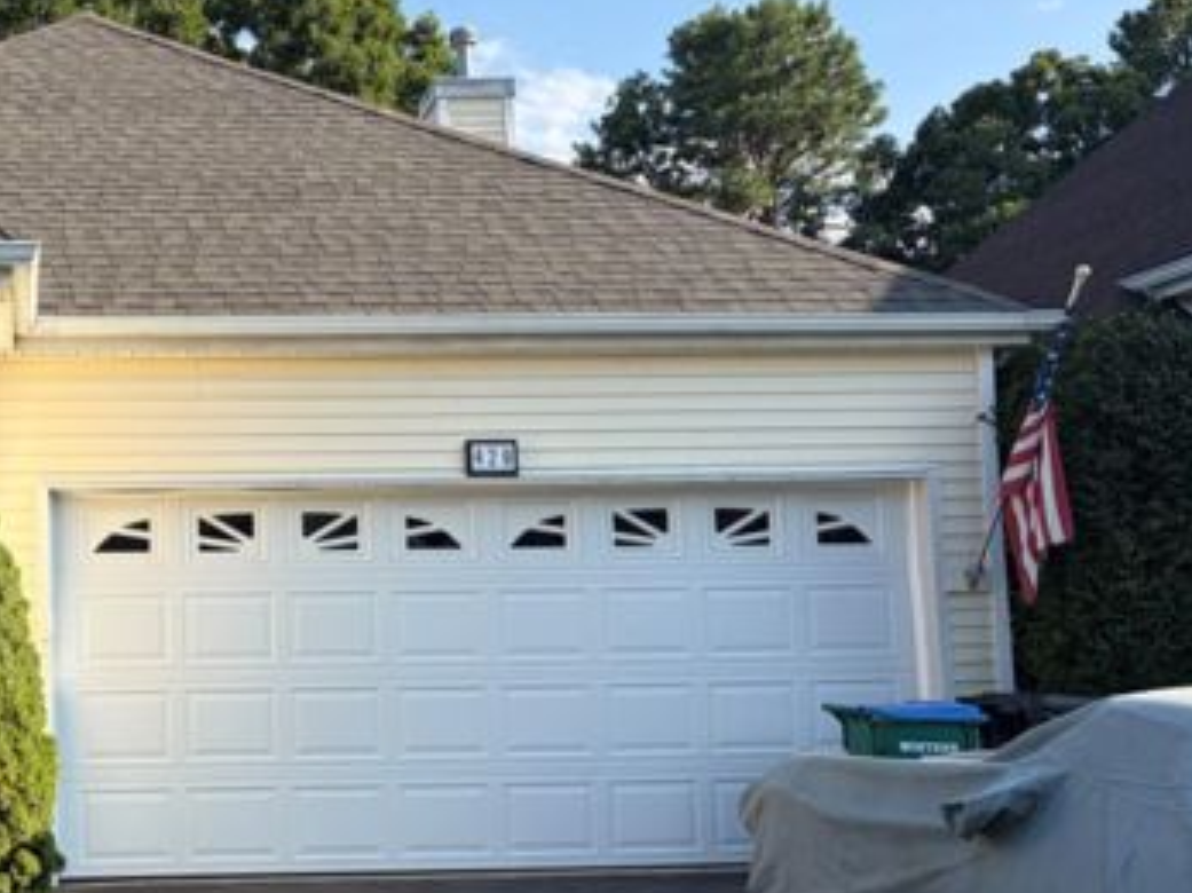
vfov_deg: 30.2
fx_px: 1652
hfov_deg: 37.0
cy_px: 508
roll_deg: +1.6
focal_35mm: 48
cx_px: 103
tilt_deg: +6.8
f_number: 1.6
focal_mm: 5.96
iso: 50
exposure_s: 1/1667
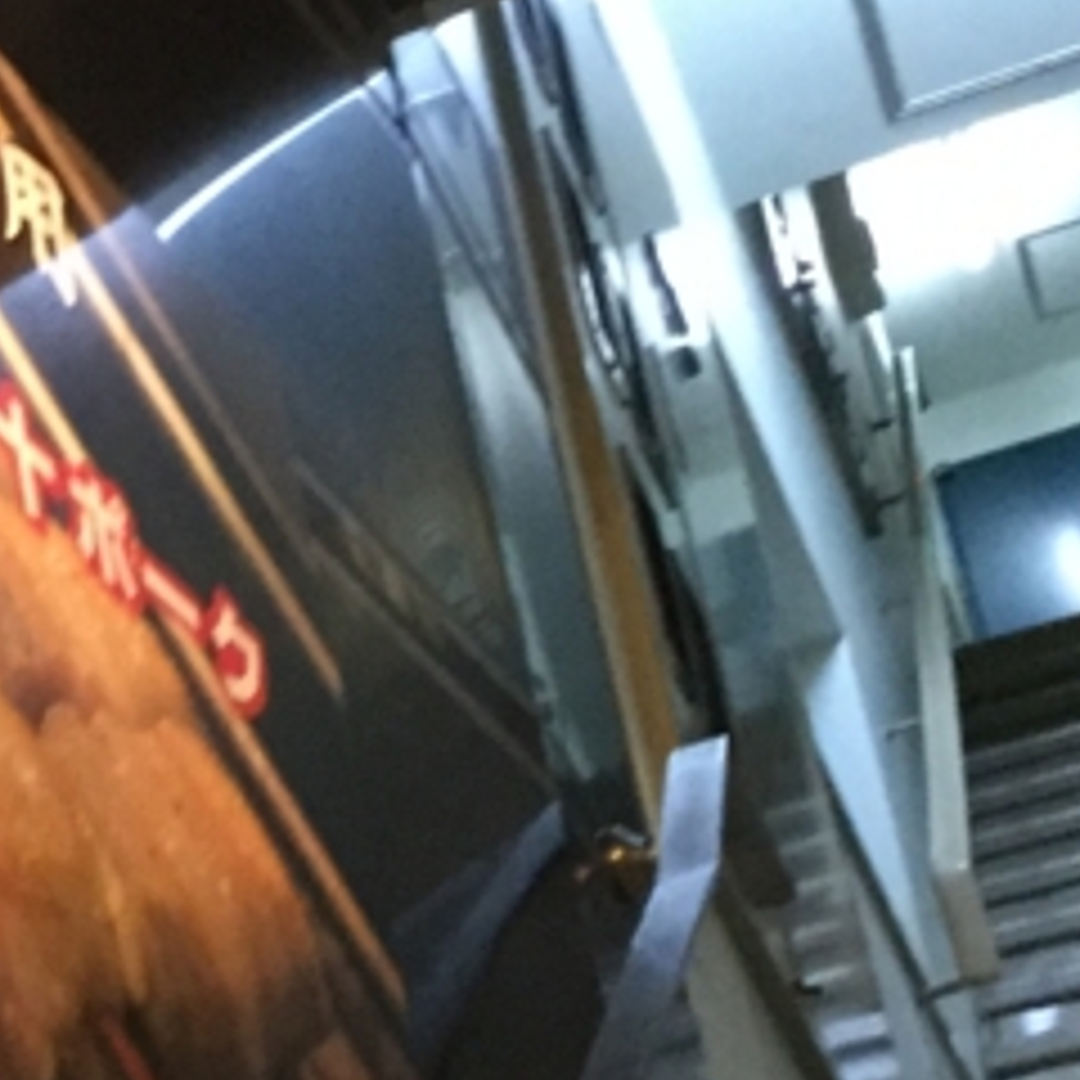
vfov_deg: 14.7
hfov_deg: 14.2
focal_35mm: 117
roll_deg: +6.7
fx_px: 4130
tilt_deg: +26.9
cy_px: 1008
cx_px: -356
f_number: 2.4
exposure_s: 1/24
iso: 200
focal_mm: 3.3
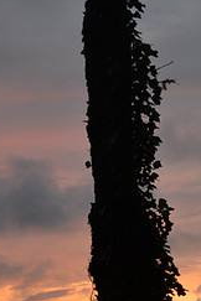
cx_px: -16
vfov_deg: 10.4
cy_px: 149
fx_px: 1651
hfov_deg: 6.9
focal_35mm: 197
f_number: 5.6
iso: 360
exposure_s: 1/125
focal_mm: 55
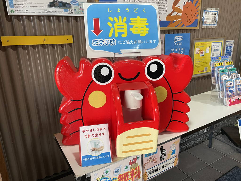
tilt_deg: -16.4
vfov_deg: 53.1
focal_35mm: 26
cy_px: 90
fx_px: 181
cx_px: 120
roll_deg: +1.3
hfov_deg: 67.3
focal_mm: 4.2
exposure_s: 1/60
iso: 200
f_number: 1.6
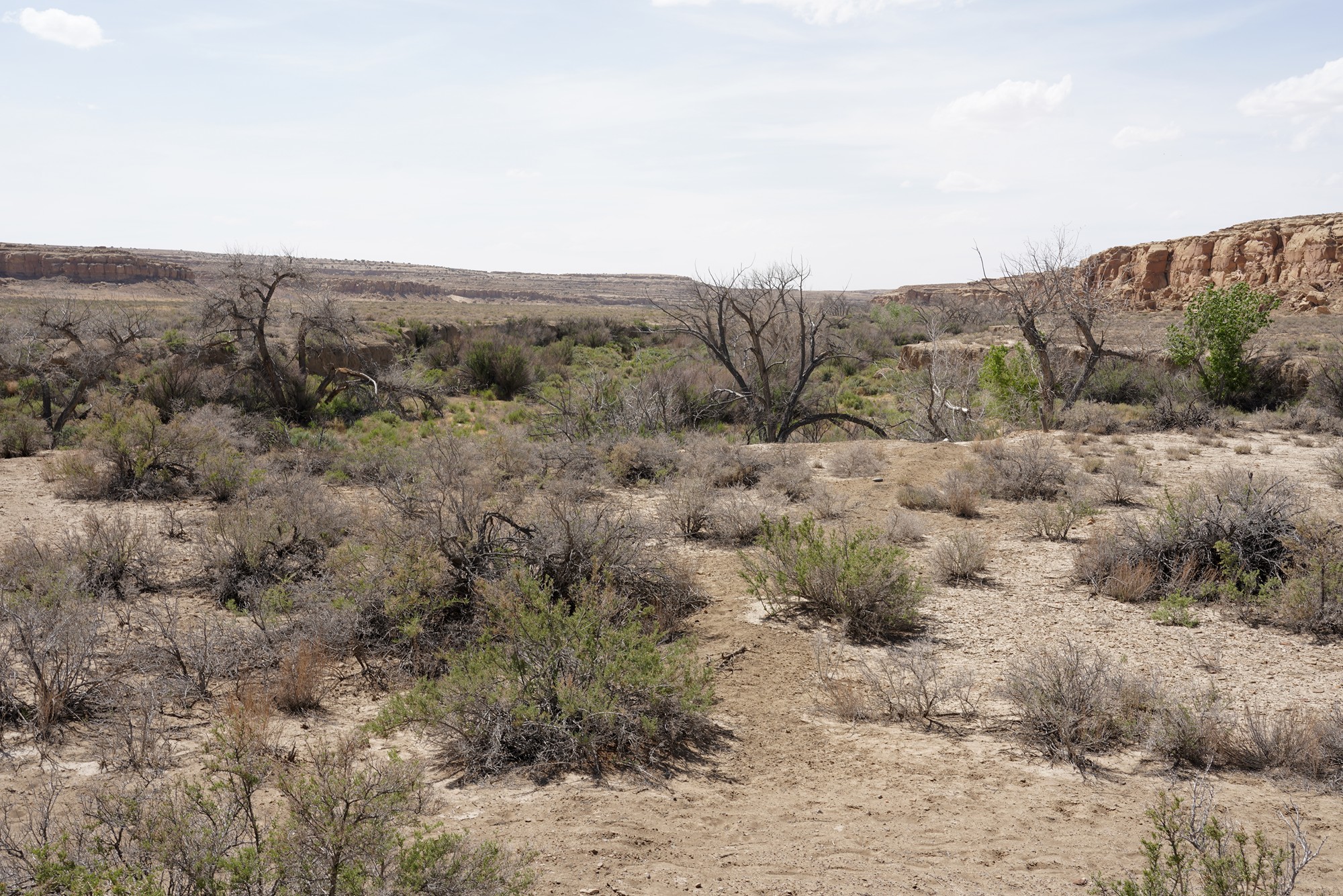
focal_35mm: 34
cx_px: 672
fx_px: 1268
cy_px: 448
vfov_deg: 38.9
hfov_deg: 55.8
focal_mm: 34
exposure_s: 1/100
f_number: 13
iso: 100
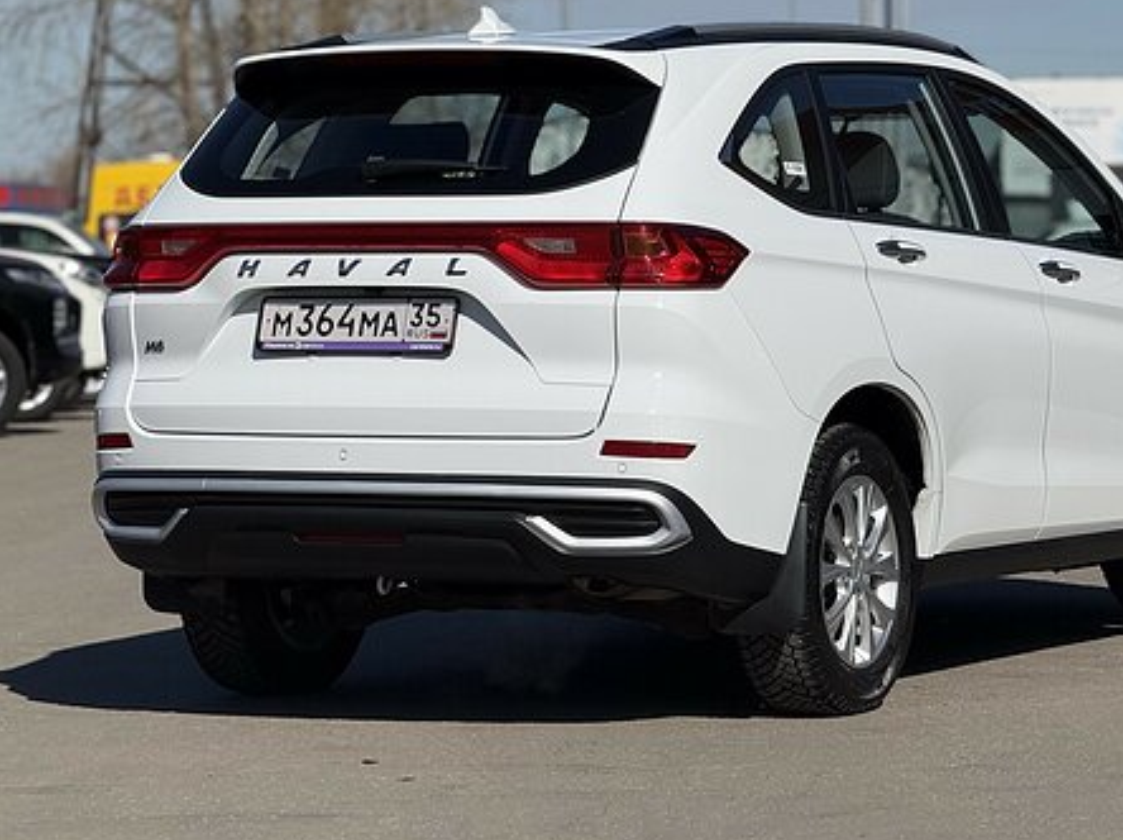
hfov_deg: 13.3
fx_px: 4796
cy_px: 342
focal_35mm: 148
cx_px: 690
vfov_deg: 10.0
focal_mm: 15.66
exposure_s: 1/3344
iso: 40
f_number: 2.8
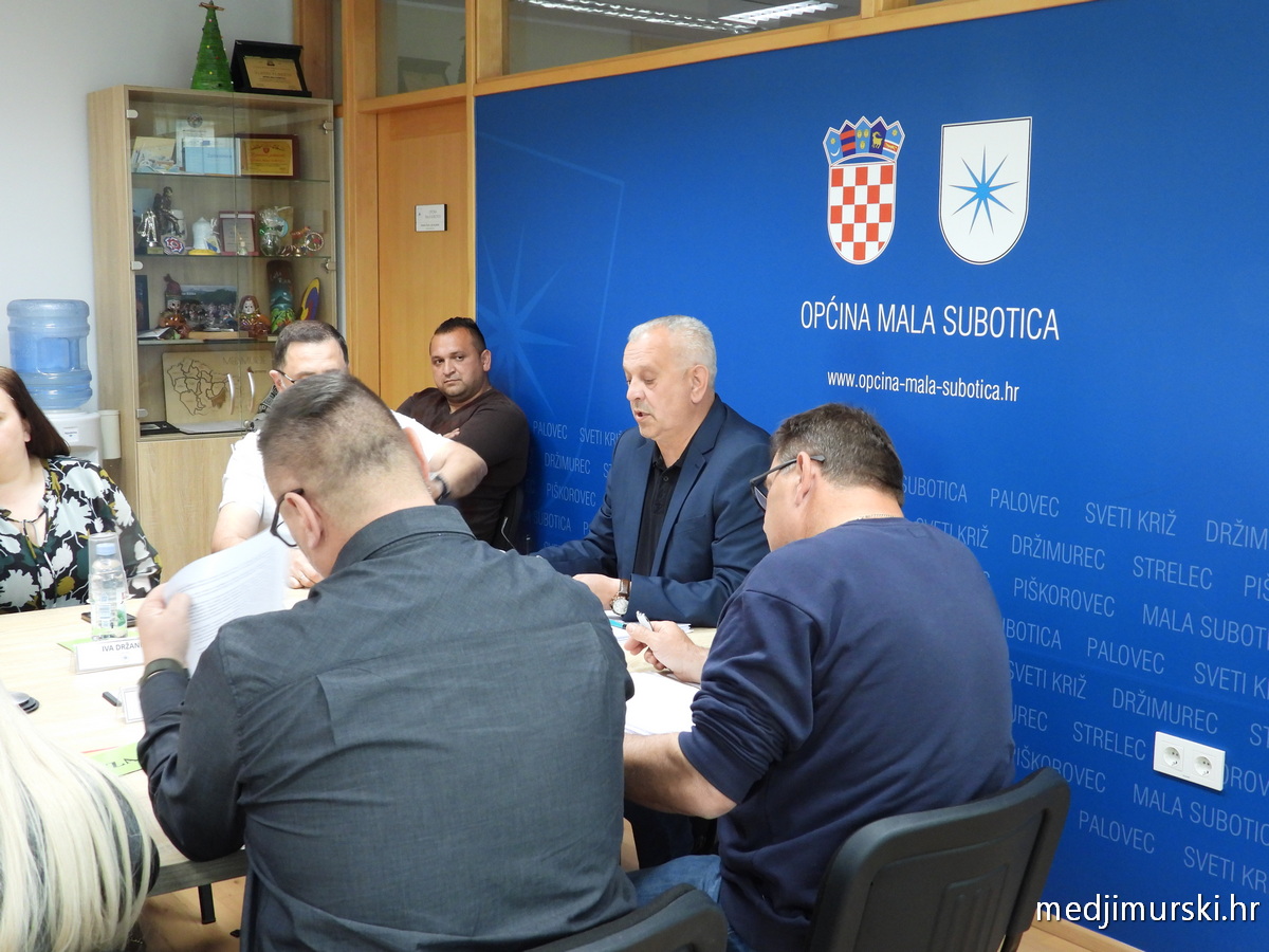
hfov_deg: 45.8
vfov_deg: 35.1
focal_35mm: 41
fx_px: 1503
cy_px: 476
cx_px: 634
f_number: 3.2
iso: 400
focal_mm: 7.4
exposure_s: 1/25
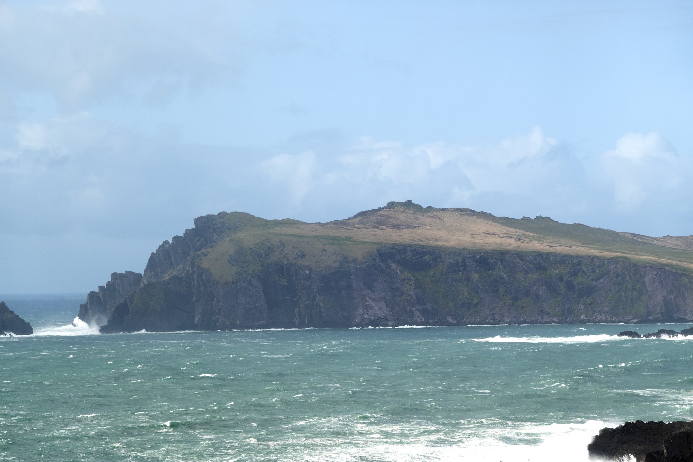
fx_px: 2136
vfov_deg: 12.3
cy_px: 231
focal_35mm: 111
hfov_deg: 18.4
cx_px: 346
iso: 100
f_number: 5.6
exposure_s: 1/500
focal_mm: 40.37
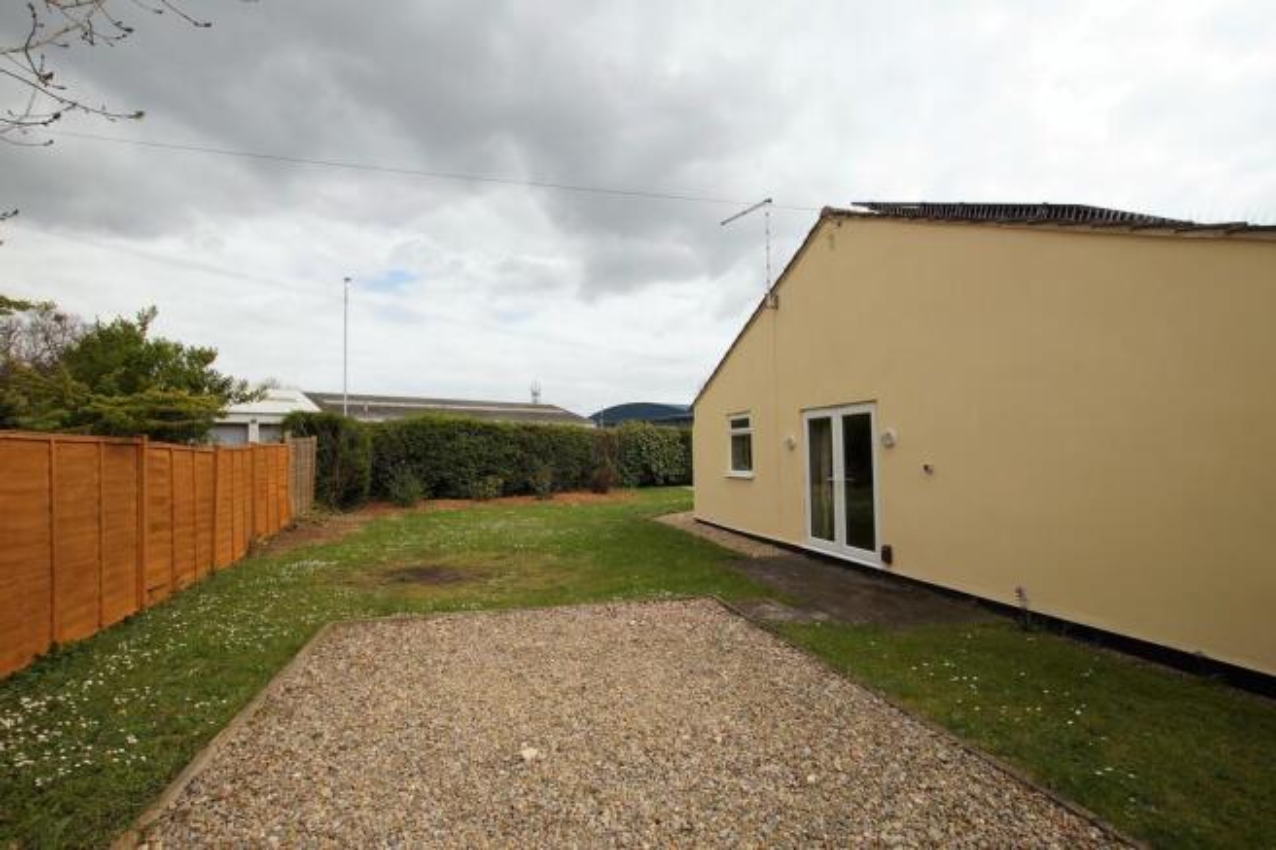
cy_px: 425
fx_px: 532
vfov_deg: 77.3
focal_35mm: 15
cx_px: 638
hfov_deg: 100.4
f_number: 7.1
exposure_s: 1/200
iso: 100
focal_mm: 10
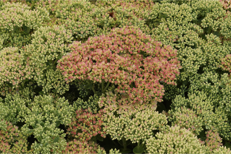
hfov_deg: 13.7
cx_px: 116
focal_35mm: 150
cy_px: 77
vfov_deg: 9.1
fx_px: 962
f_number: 9
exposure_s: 1/160
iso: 640
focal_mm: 100
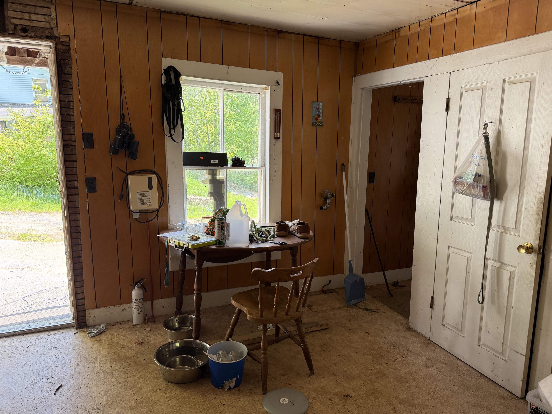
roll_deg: +0.4
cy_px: 207
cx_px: 276
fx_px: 383
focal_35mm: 24
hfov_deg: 71.6
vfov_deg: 56.8
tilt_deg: -9.0
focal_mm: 6.76
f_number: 1.78
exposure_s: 1/146
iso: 125
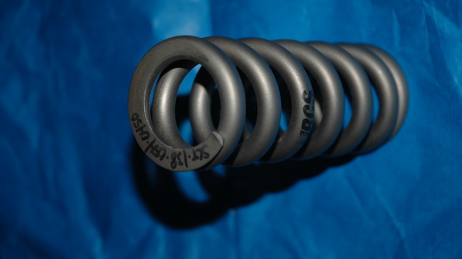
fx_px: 1359
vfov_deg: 10.9
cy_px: 127
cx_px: 230
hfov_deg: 19.3
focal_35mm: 111
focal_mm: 70
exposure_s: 1/60
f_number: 4.5
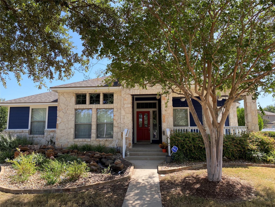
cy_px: 104
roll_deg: +0.5
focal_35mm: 26
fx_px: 207
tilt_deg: +9.2
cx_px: 138
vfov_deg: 53.1
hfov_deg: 67.3
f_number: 1.8
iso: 32
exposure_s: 1/711
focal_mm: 4.25
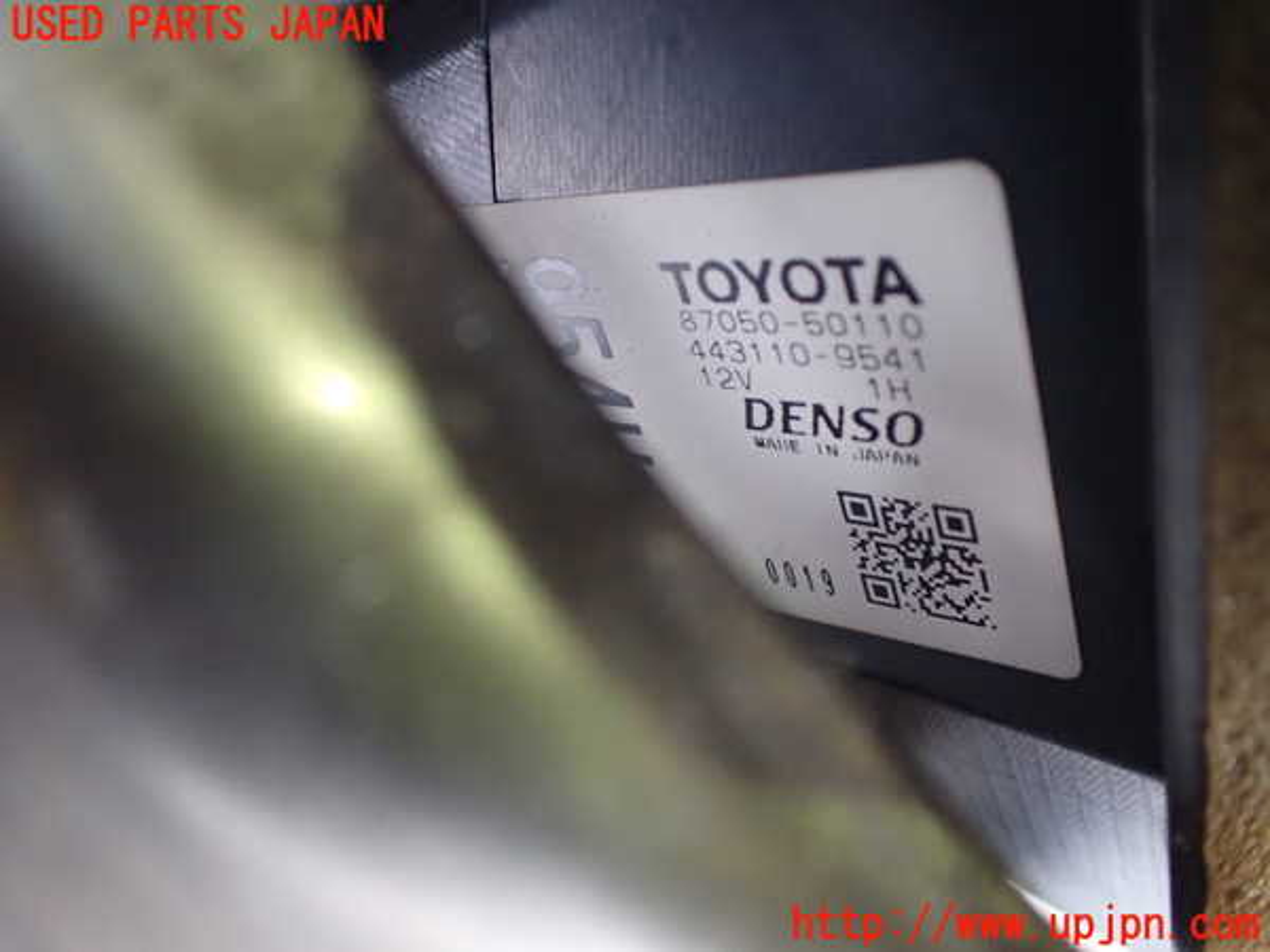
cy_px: 476
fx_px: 1101
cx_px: 635
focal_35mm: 30
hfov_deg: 60.0
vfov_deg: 46.8
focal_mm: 5.4
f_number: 2.3
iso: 800
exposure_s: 1/30
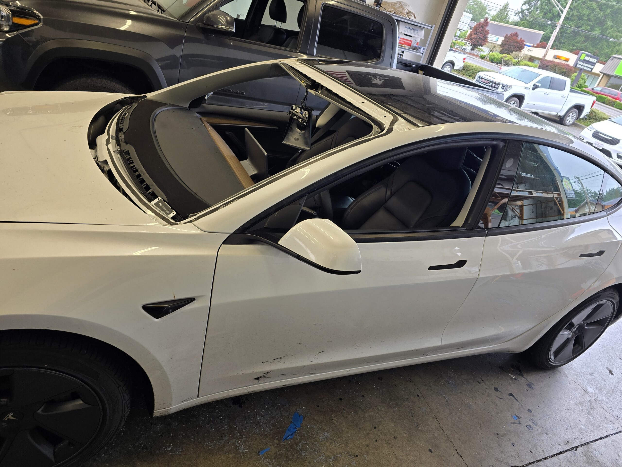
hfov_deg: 73.9
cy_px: 234
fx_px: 413
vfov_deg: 58.9
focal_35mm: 23
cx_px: 311
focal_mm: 6.3
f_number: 1.7
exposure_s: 1/120
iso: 64
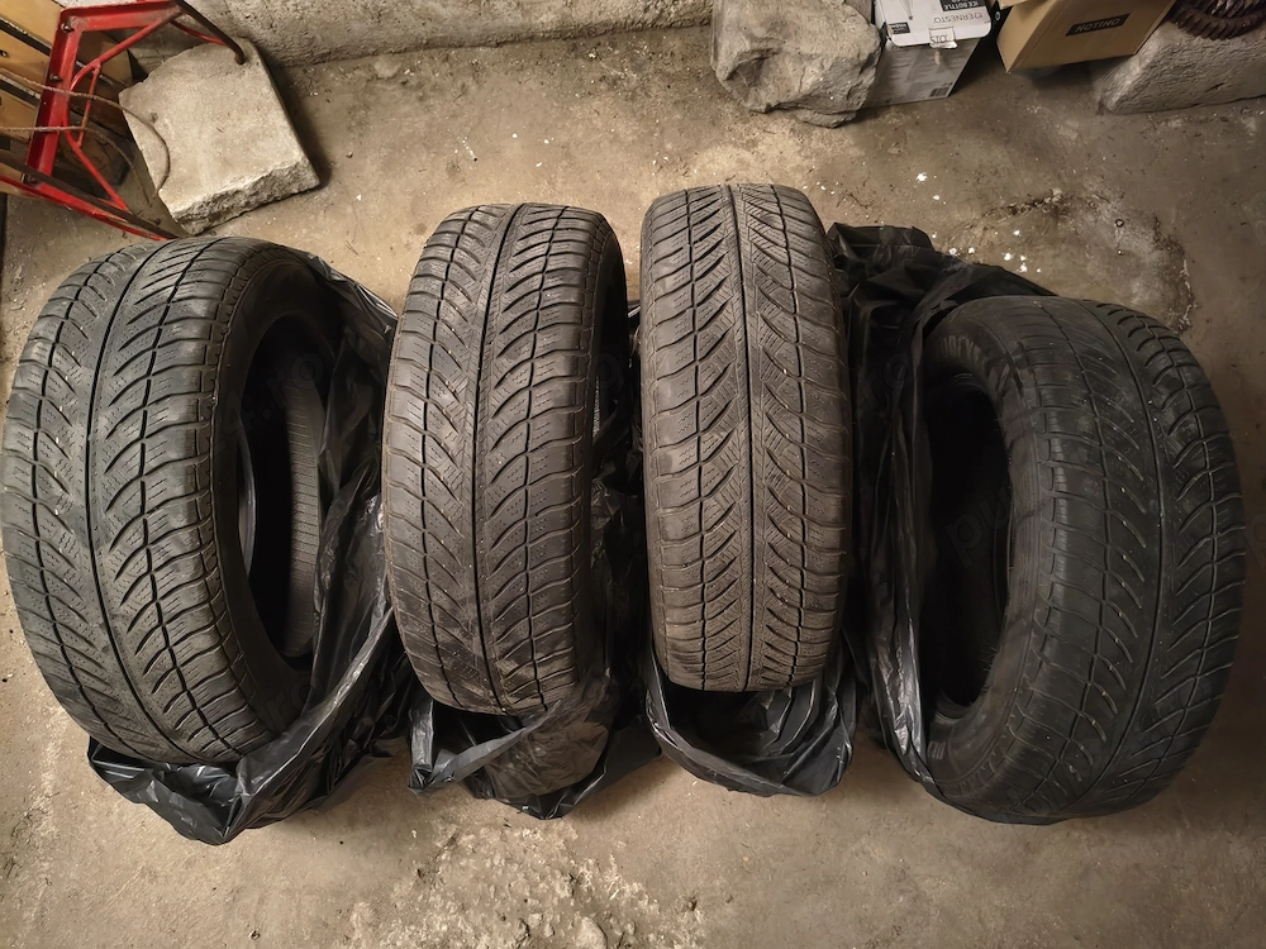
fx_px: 878
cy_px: 474
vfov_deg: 56.8
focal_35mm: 24
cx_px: 633
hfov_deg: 71.6
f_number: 1.8
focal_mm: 5.56
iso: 4802
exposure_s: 1/20
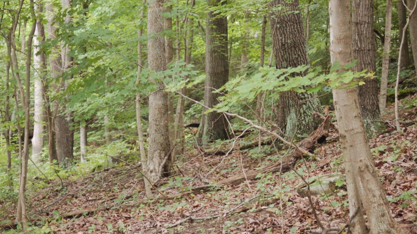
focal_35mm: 104
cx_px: 208
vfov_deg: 11.6
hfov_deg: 20.6
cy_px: 101
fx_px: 1150
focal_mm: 66
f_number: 5.3
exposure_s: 1/60
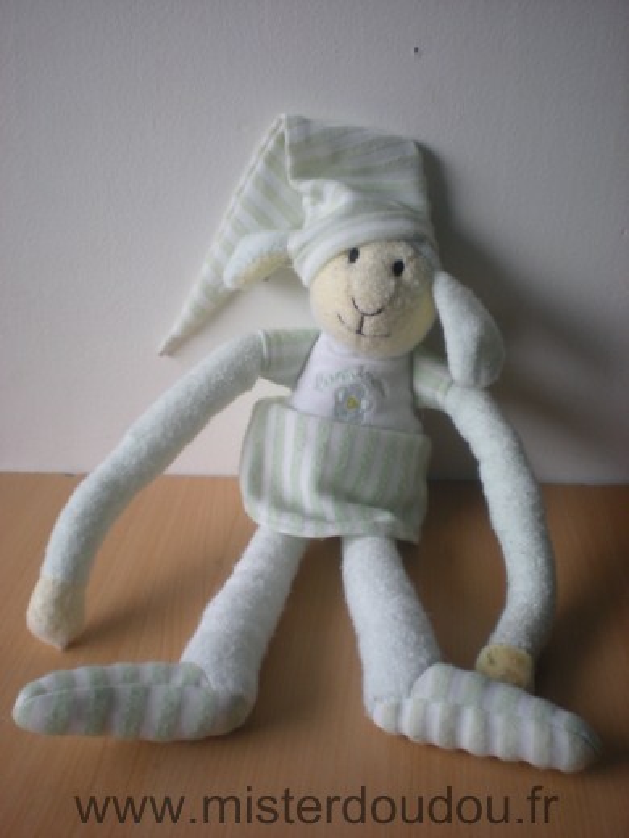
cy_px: 419
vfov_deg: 49.0
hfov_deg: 37.7
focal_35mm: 38
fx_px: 921
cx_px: 314
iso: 101
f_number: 3.1
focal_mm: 6.3
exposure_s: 1/61.8
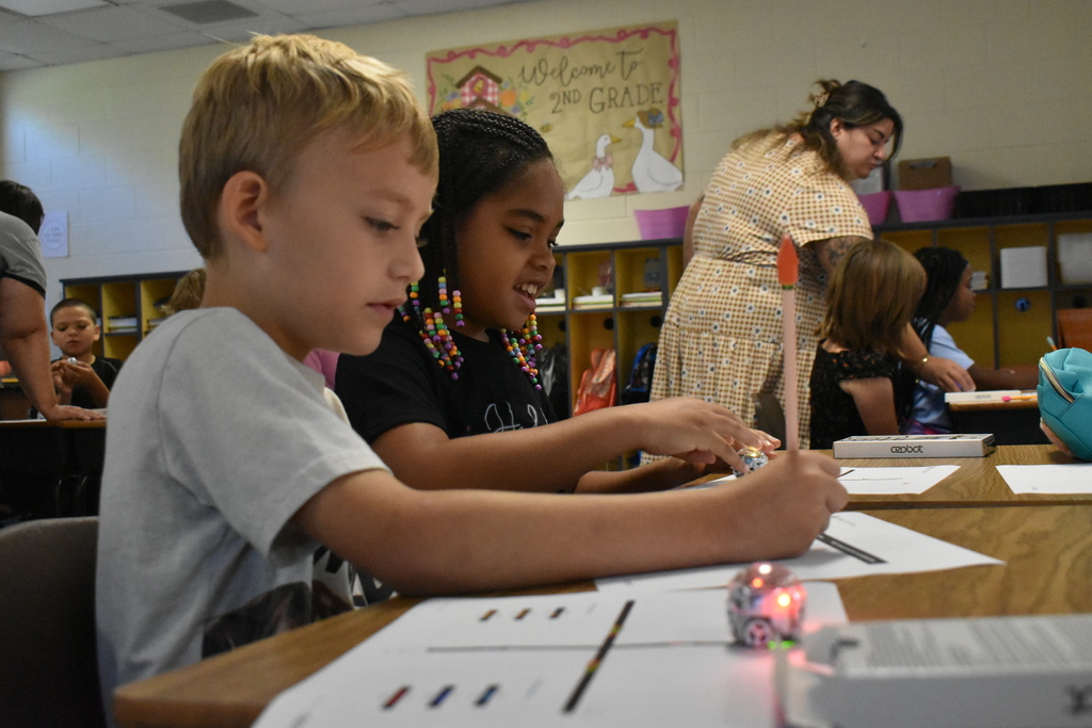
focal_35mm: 44
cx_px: 546
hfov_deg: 45.0
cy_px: 364
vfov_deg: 30.9
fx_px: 1320
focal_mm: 29
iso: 6400
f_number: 7.1
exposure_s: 1/200
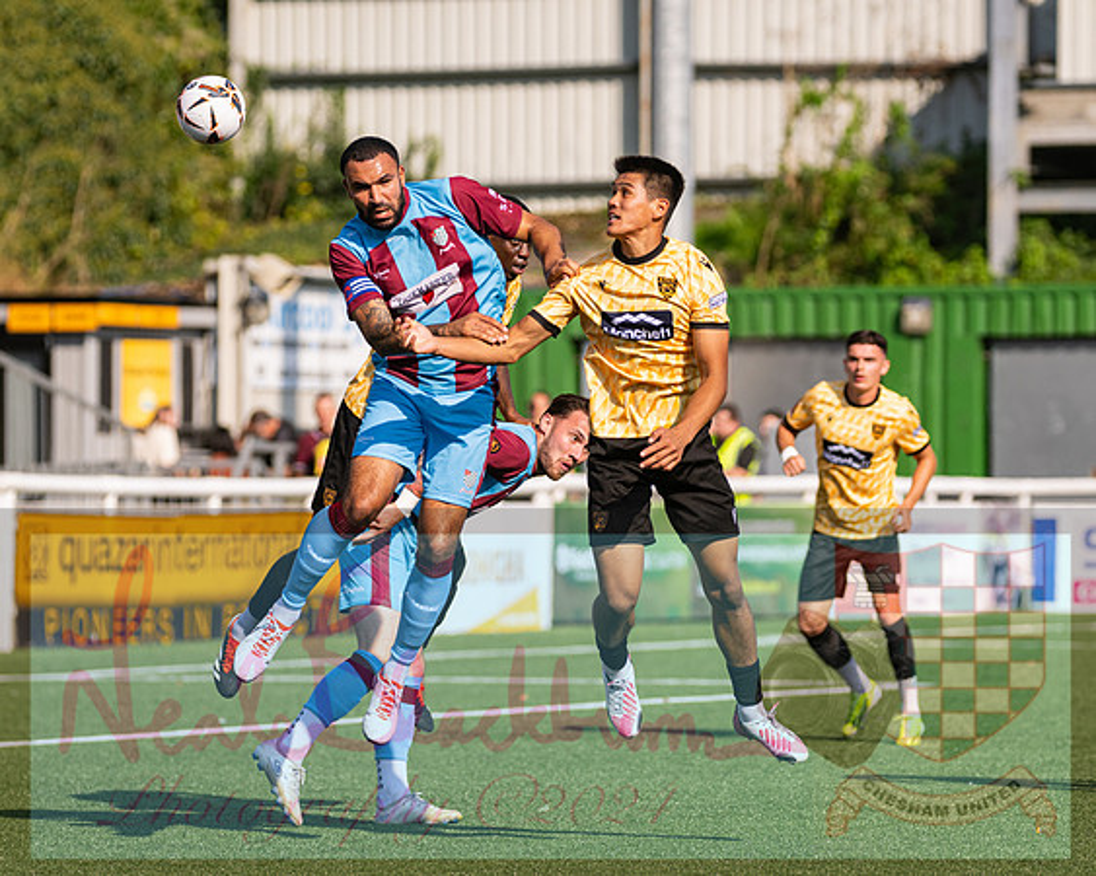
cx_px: 556
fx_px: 8494
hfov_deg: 7.4
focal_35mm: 262
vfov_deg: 5.9
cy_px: 353
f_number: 2.8
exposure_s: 1/3200
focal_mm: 180
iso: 200
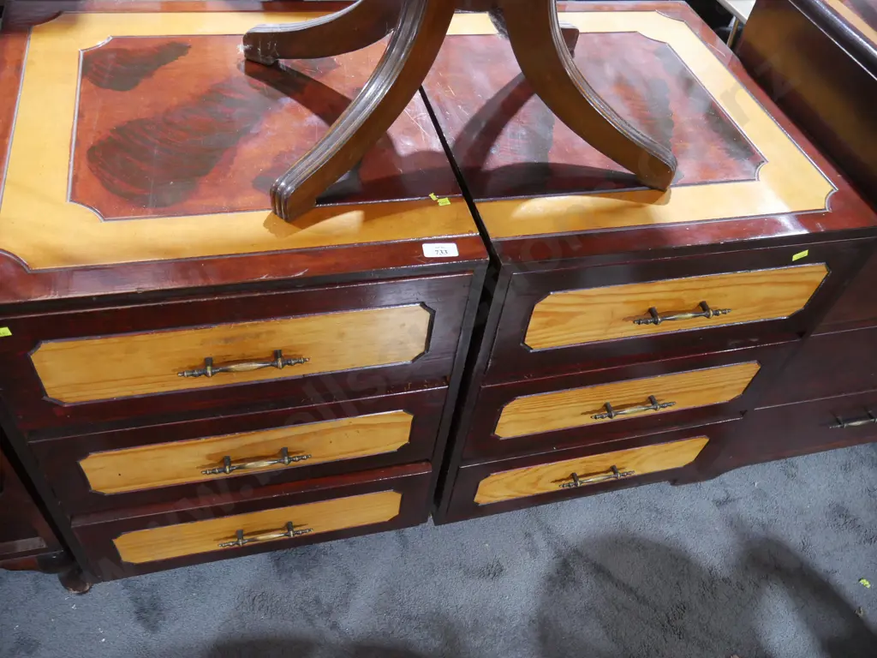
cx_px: 438
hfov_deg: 63.4
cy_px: 329
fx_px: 709
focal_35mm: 28
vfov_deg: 49.7
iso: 2000
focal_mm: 14
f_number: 3.5
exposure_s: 1/60
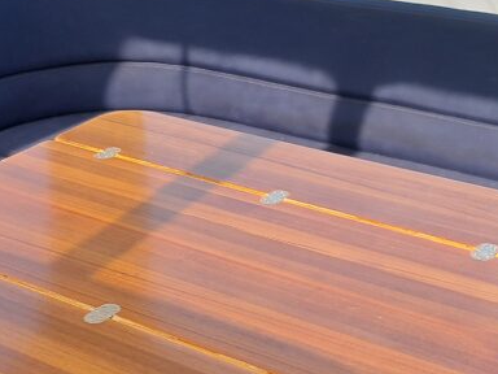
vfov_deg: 20.4
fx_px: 1036
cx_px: 143
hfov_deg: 26.8
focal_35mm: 72
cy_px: 230
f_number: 1.8
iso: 50
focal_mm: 4
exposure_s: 1/322
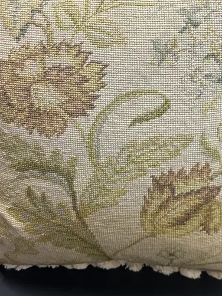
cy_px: 104
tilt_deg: -37.5
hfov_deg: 29.6
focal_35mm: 49
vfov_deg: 38.6
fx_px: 419
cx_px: 120
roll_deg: -3.6
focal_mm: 6.86
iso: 200
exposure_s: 1/100
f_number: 1.78
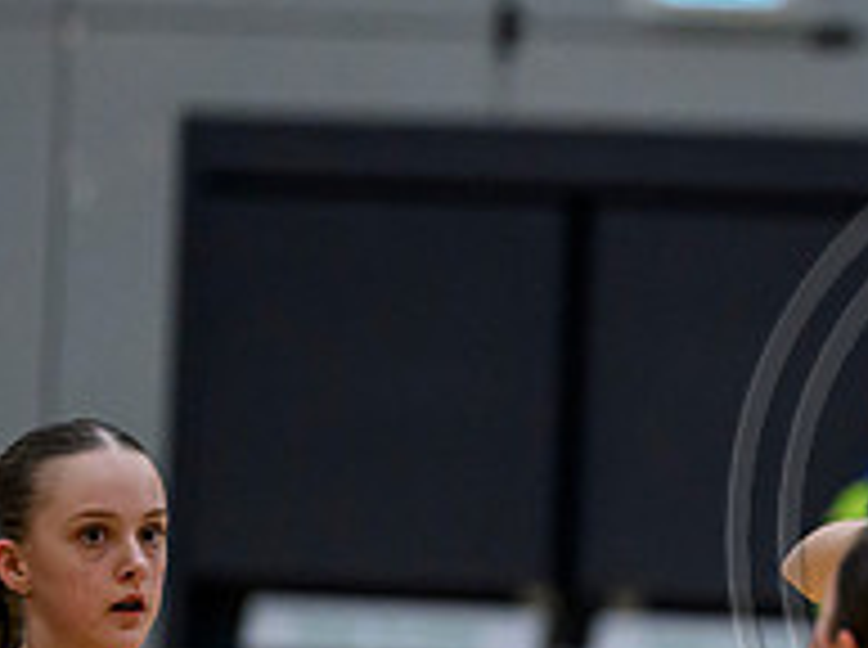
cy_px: 536
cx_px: 1344
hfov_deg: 3.1
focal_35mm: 646
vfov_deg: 2.3
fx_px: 16168
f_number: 3.5
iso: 6400
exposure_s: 1/1000
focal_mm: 200
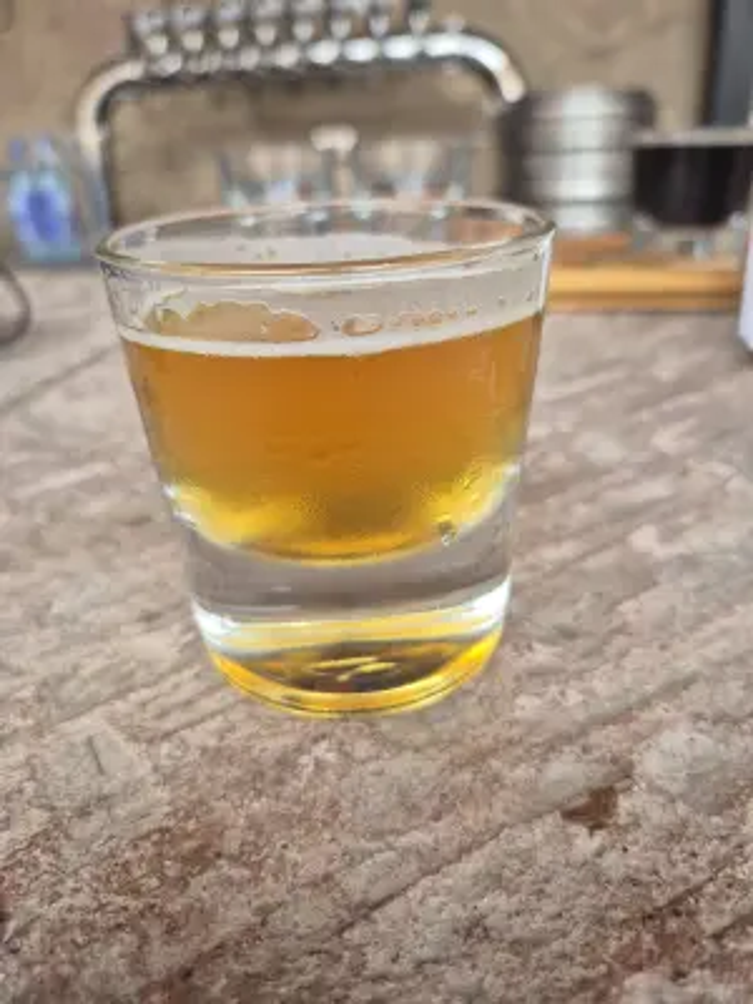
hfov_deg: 58.9
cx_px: 376
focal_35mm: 23
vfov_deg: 73.9
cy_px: 502
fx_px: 667
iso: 64
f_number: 1.8
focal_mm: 5.4
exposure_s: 1/180
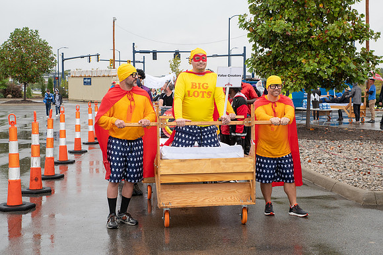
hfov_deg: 32.7
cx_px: 208
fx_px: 652
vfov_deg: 22.1
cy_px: 125
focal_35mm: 61
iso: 400
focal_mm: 50
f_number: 7.1
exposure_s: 1/200
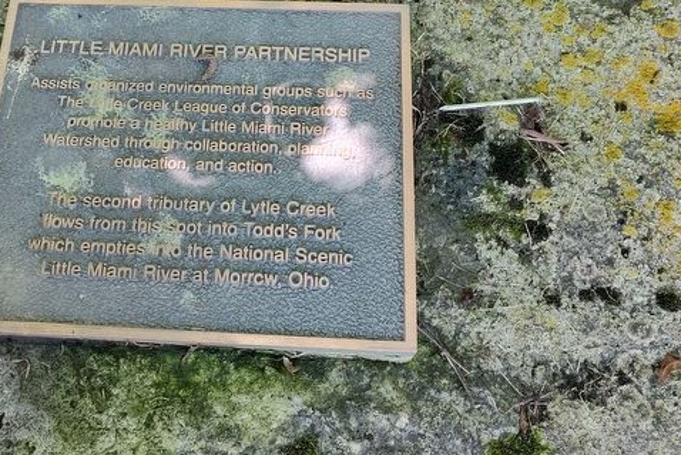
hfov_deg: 47.8
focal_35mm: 40
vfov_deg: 33.1
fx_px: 757
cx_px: 241
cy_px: 141
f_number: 1.8
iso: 252
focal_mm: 5.56
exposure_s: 1/120
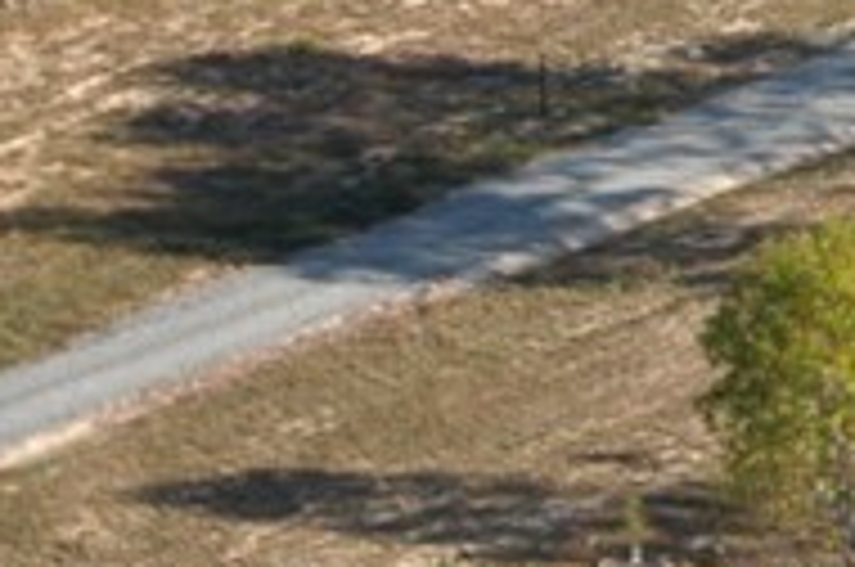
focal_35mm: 601
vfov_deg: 2.3
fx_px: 14250
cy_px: -333
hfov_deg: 3.4
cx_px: 2194
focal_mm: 70
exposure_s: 1/1000
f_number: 4.5
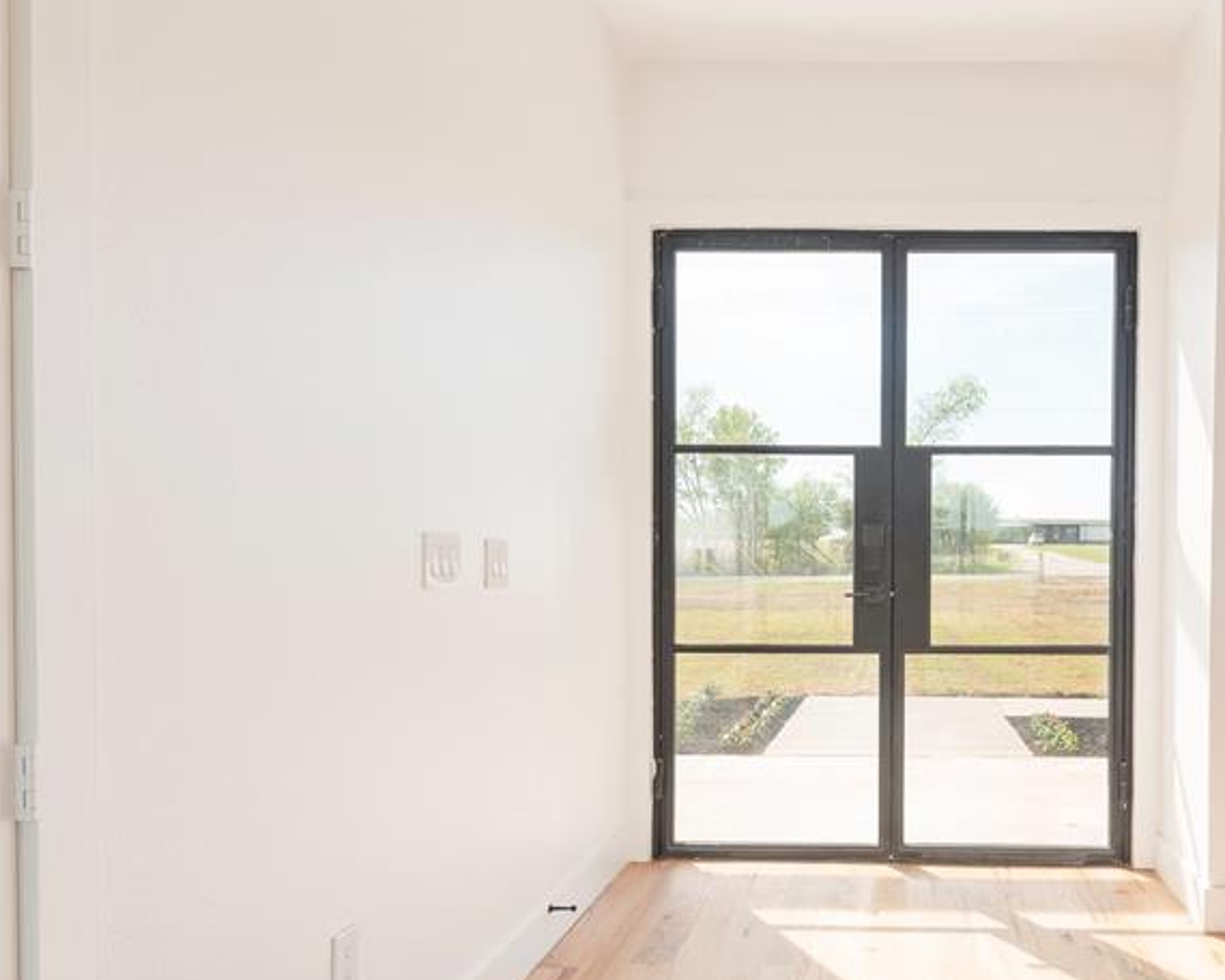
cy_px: 575
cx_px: 888
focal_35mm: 27
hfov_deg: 61.2
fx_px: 979
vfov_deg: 52.9
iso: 100
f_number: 7.1
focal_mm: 16
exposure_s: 1/100
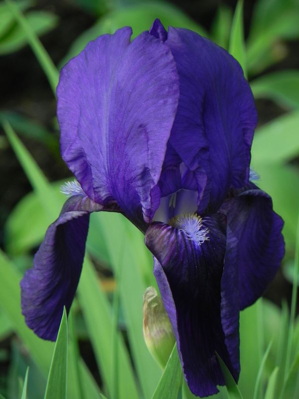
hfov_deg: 2.7
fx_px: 6334
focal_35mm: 550
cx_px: 150
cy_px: 200
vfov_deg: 3.6
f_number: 5
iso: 160
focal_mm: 97.8
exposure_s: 1/125
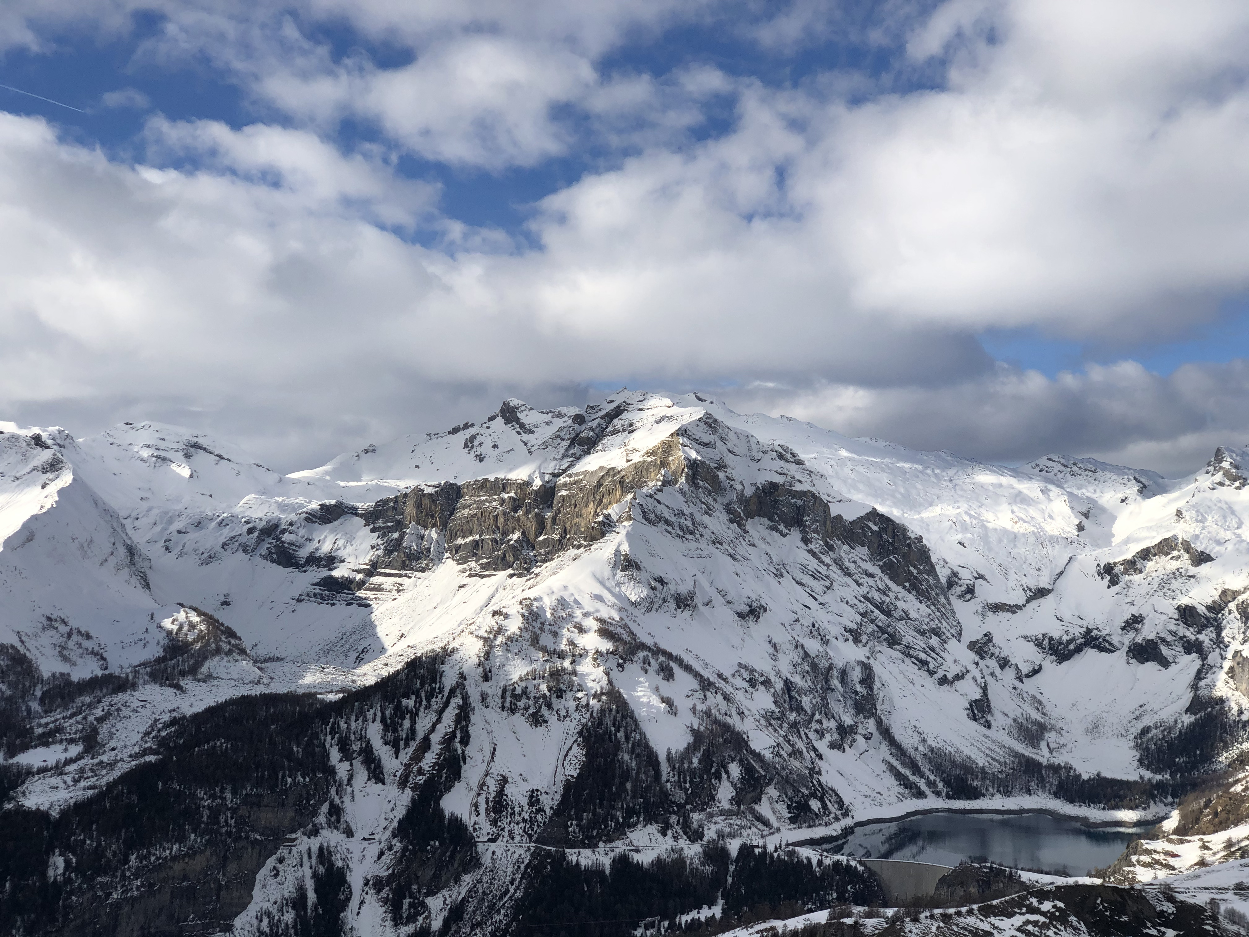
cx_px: 624
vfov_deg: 28.0
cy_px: 468
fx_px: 1876
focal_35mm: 52
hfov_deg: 36.8
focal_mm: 6
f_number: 2.4
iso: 16
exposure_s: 1/2288
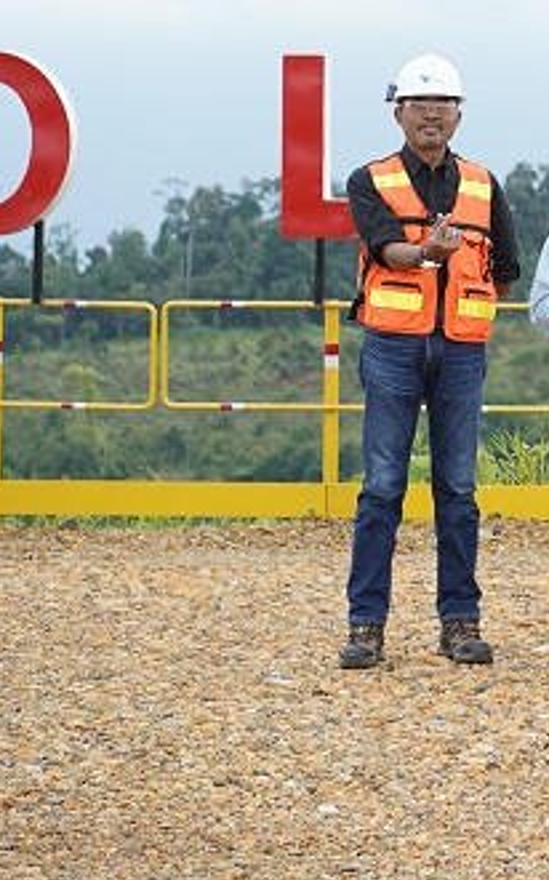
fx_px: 4169
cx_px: 1319
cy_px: 141
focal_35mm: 174
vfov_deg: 12.0
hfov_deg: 7.1
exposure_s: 1/640
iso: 160
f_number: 3.5
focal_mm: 55
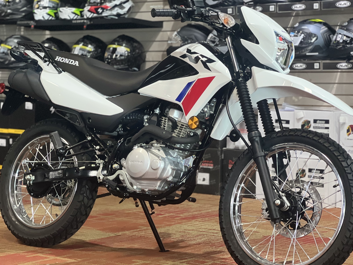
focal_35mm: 98
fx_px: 999
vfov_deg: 15.1
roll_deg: -1.3
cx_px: 173
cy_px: 133
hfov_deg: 20.0
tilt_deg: -3.1
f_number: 2.8
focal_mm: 9
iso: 320
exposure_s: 1/30
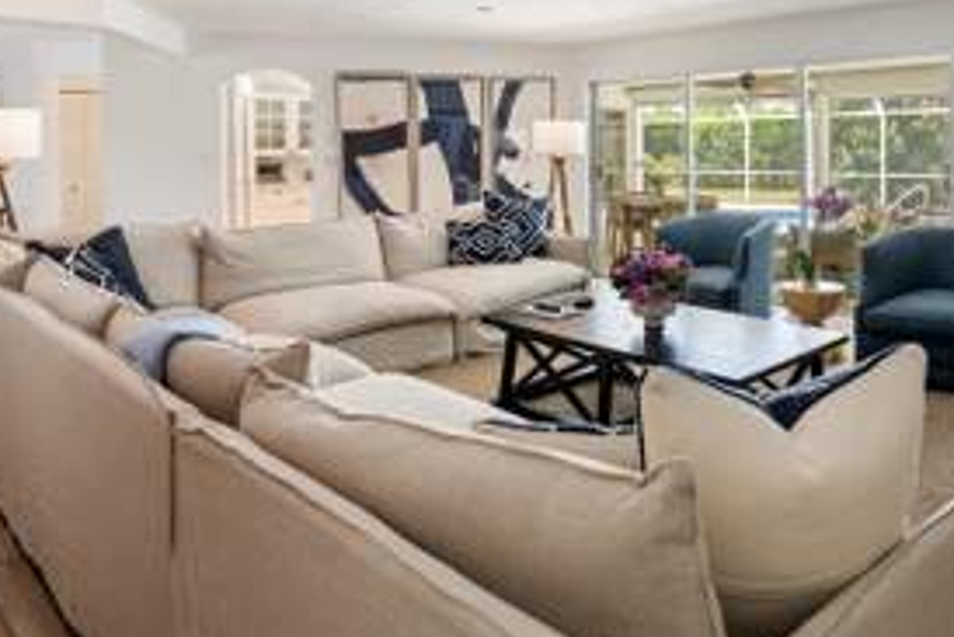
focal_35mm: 28
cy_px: 153
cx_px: 644
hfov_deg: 63.6
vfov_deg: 44.8
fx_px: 742
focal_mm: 16
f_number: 9
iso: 100
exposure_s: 1/2
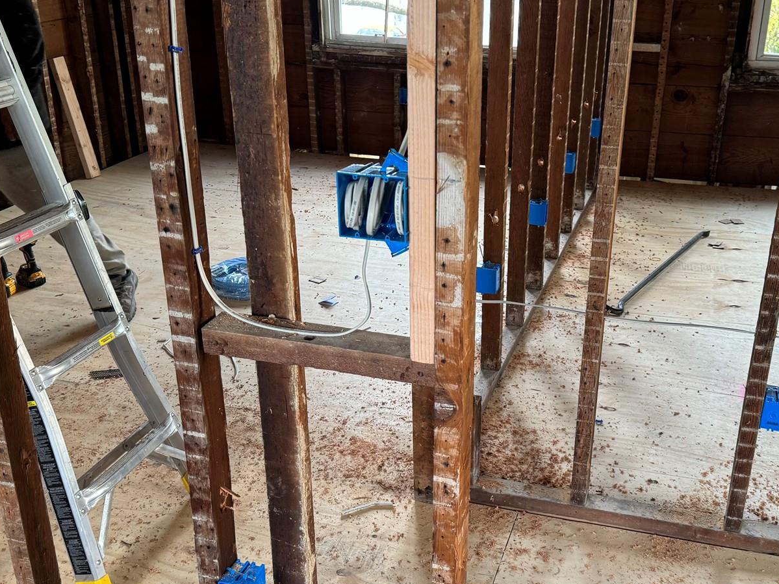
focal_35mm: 41
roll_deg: -1.5
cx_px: 451
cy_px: 343
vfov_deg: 35.0
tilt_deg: -25.1
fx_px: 923
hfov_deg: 45.6
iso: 160
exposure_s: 1/121
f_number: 1.78
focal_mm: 6.76
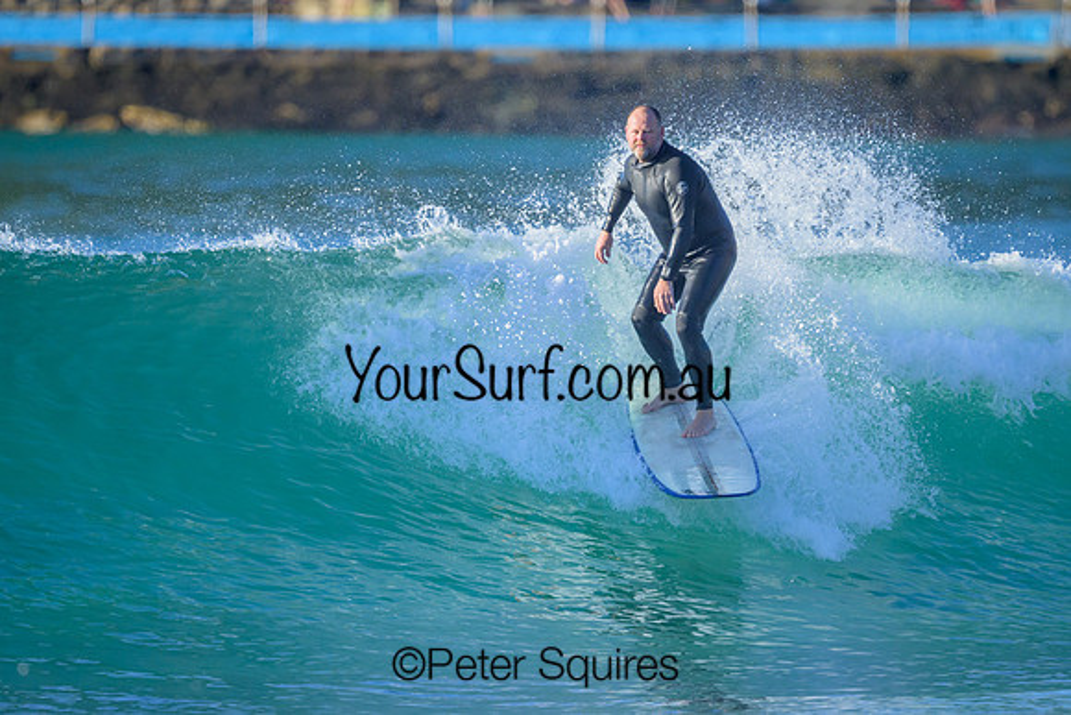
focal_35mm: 1097
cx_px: 485
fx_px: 32649
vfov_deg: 1.3
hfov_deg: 1.9
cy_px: 448
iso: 900
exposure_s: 1/2000
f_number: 6.3
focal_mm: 800
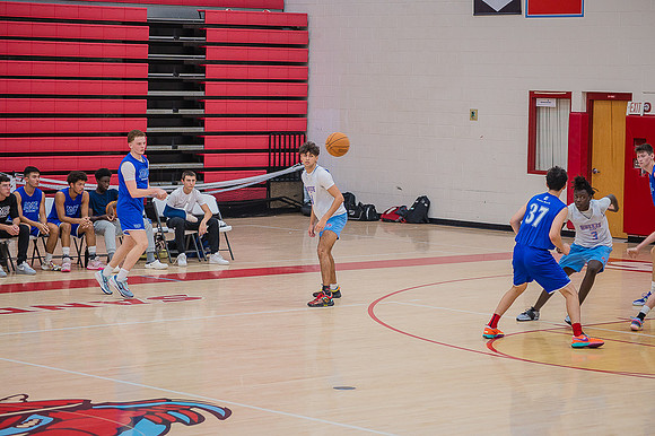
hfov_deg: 17.1
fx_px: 2182
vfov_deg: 11.4
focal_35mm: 120
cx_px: 328
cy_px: 218
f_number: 4.8
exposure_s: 1/250
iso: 1000
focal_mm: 120
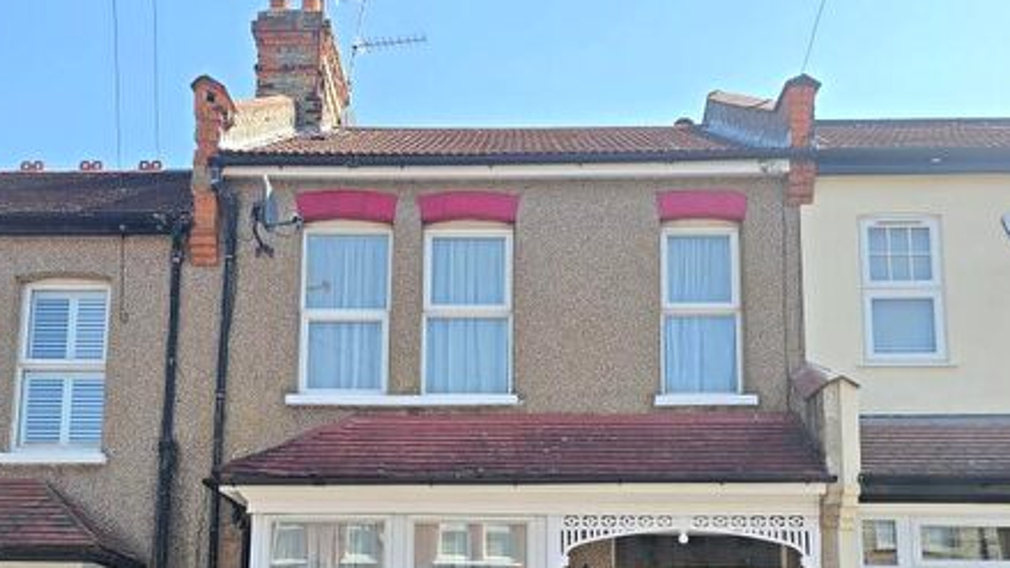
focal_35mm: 40
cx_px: 483
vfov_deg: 28.4
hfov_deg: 50.5
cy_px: 530
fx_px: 1071
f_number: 1.7
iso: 12
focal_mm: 6.3
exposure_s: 1/263
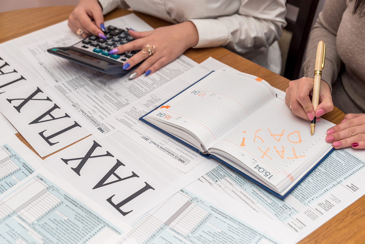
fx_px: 527
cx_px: 182
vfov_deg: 26.0
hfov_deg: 38.2
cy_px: 122
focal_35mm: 52
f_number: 5.6
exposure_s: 1/160
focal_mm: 52
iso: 500
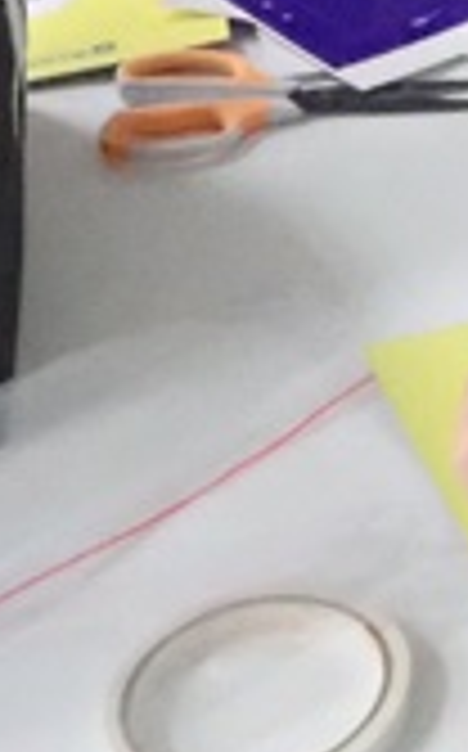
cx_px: 958
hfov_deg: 10.1
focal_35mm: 119
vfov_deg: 16.0
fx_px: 2435
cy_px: -408
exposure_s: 1/500
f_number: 2
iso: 3200
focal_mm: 4.5
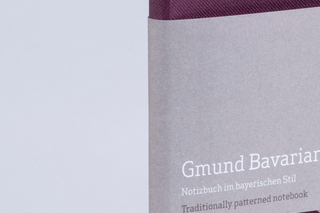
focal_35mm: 432
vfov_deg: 3.2
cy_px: 50
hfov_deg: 4.8
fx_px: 3840
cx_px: 331
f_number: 29
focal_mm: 105
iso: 64
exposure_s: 1/160
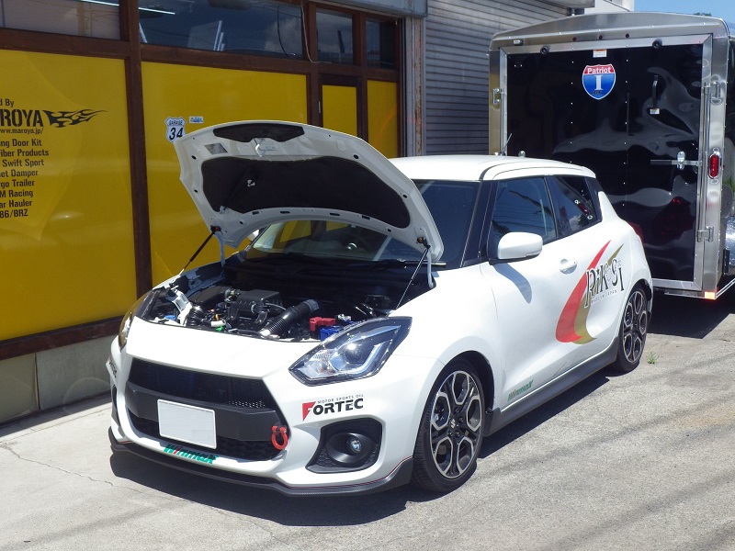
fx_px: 892
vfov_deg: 34.3
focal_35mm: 42
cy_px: 276
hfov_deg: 44.8
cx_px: 368
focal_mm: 7.5
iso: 125
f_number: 5
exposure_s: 1/500
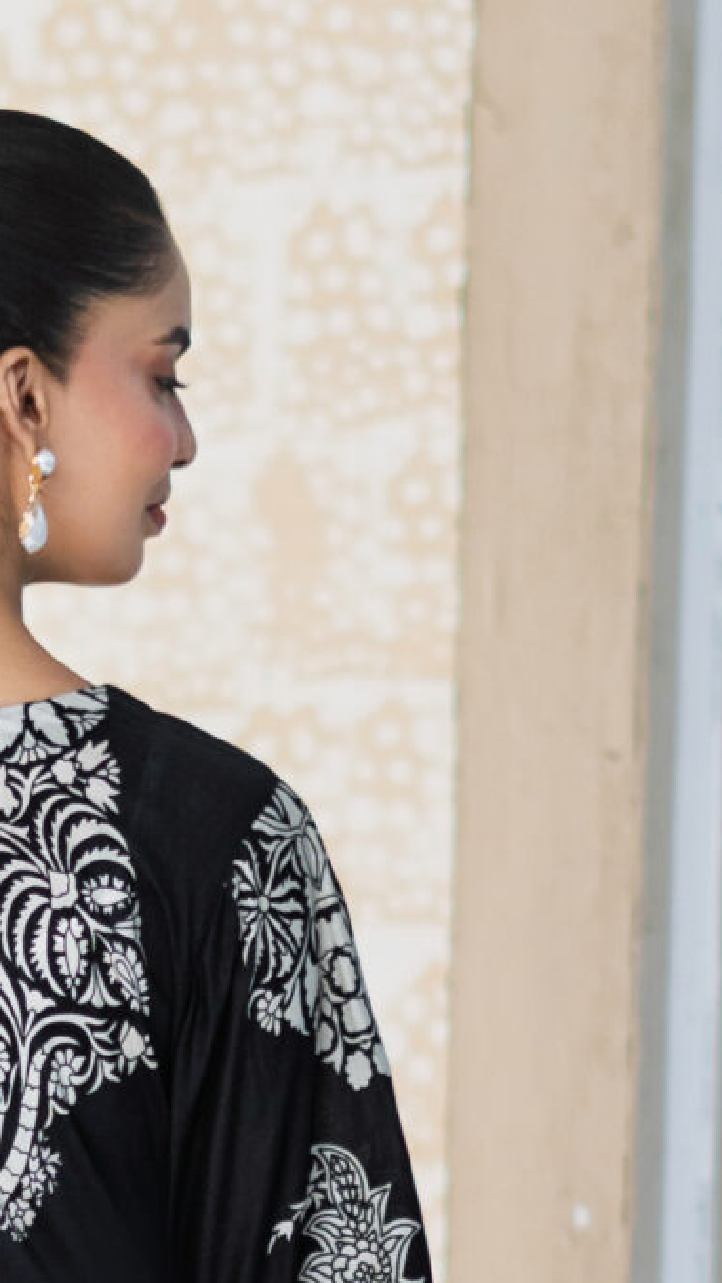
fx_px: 6775
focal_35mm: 199
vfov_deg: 10.5
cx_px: 212
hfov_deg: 6.1
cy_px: 1869
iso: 400
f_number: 1.8
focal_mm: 50
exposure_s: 1/160
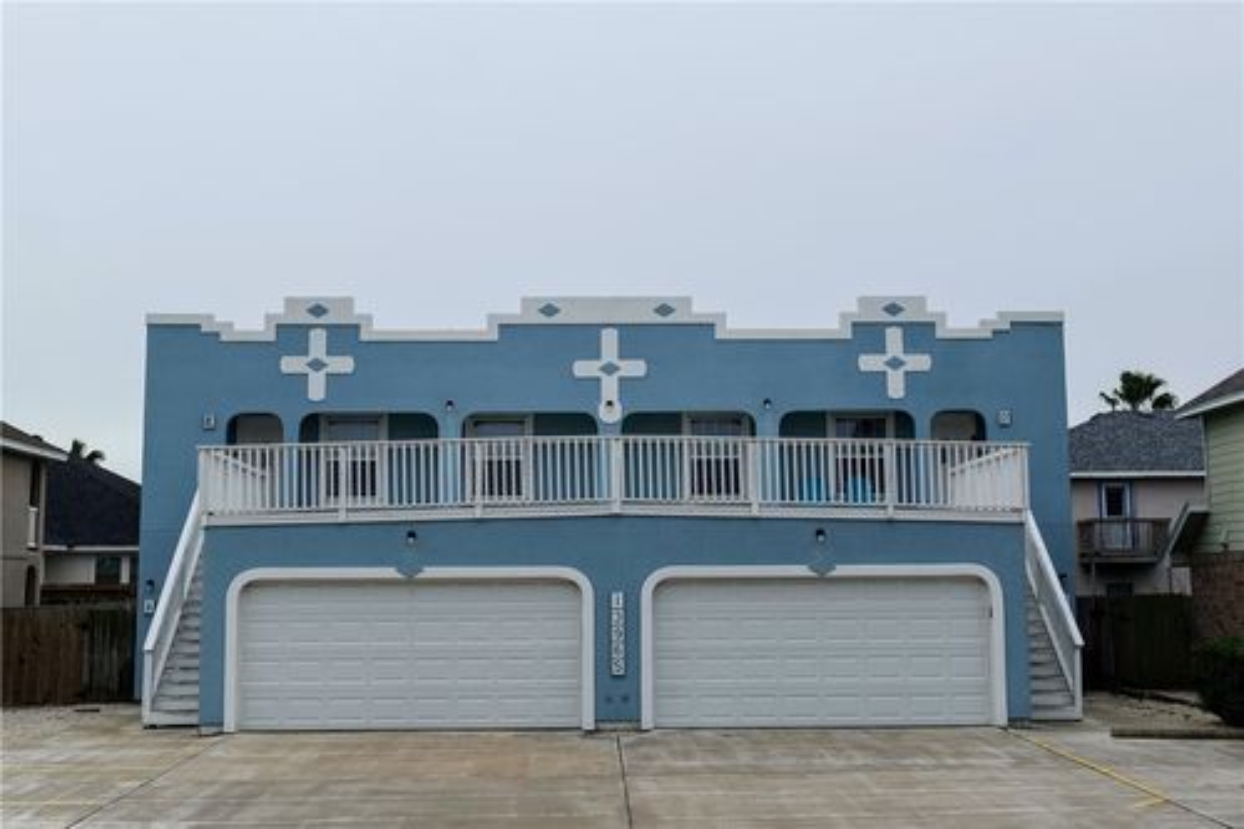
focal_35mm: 34
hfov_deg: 55.8
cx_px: 622
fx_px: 1174
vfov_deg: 38.9
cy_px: 414
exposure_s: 1/200
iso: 100
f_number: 6.3
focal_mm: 34
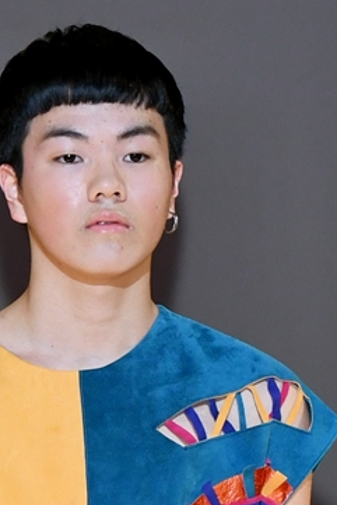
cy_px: 712
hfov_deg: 1.6
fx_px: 11750
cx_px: 103
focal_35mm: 838
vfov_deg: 2.5
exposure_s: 1/250
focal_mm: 105
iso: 800
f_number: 5.6
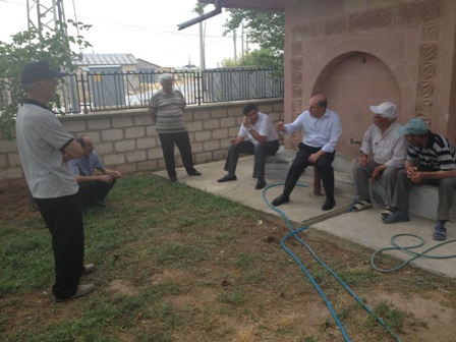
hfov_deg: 55.4
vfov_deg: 42.9
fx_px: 435
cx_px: 228
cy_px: 171
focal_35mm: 33
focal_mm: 4.13
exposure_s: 1/136
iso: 50
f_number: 2.4
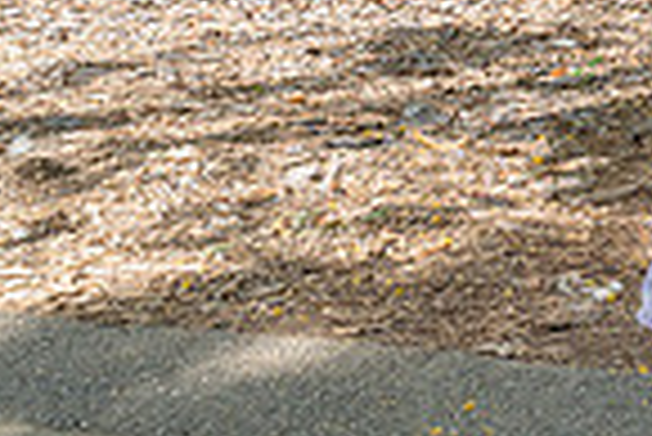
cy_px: -416
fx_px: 1740
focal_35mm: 96
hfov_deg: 17.7
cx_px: 1115
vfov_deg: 12.6
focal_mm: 24
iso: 200
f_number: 7.1
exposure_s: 1/200
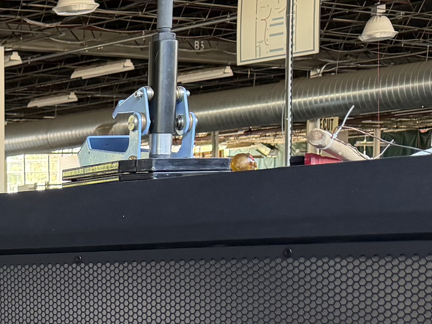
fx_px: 1198
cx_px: -198
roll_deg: +3.4
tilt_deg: -11.8
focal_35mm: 96
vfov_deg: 14.5
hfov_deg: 18.3
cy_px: 463
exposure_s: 1/96
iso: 200
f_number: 1.78
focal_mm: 6.76
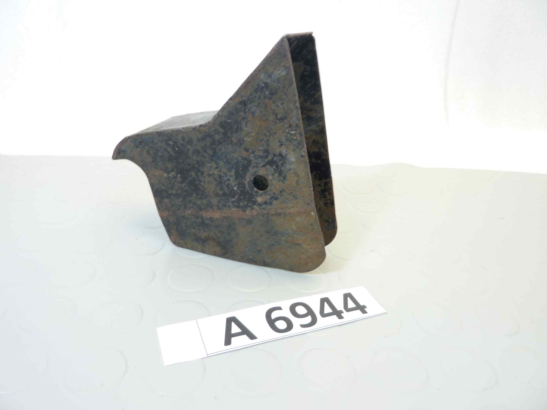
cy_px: 205
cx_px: 274
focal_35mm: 25
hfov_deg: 69.4
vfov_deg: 54.9
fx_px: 395
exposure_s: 1/15
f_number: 3.3
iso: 80
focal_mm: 4.1
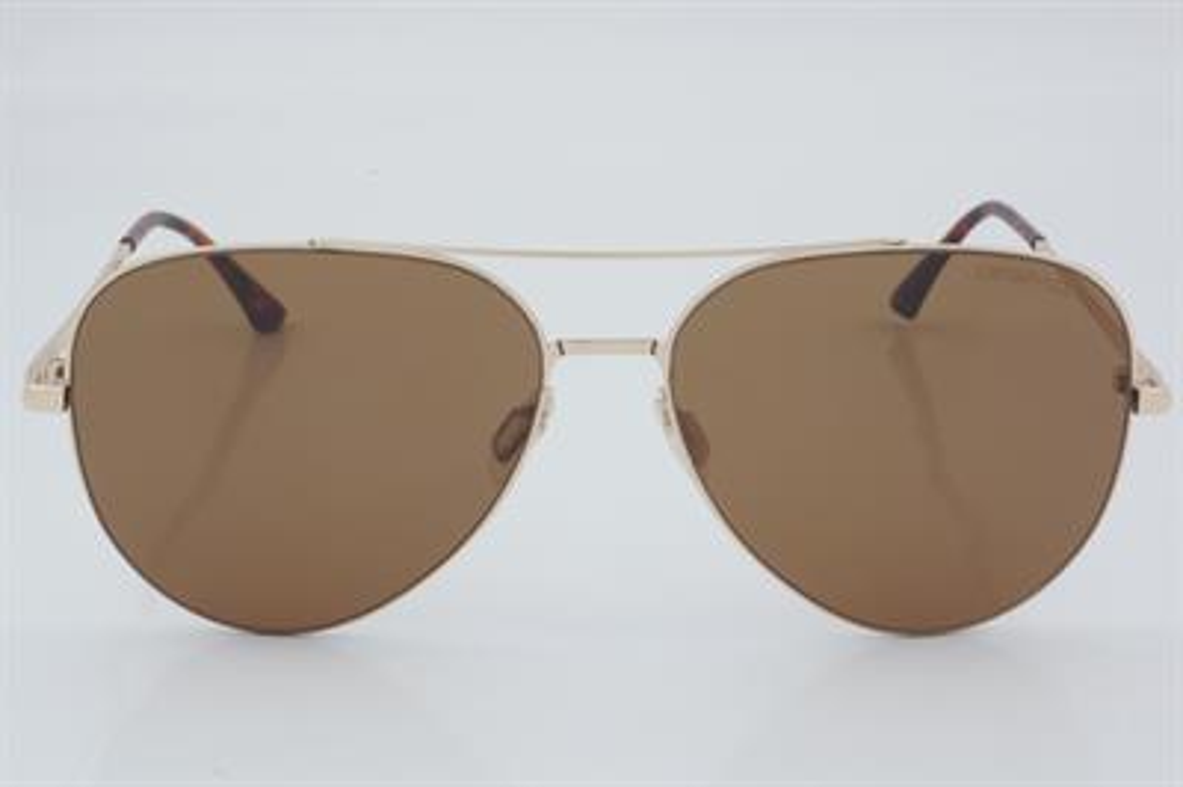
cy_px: 394
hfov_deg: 27.0
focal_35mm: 75
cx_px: 592
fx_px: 2462
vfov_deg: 18.2
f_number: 32
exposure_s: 1/3
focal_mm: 50
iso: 100
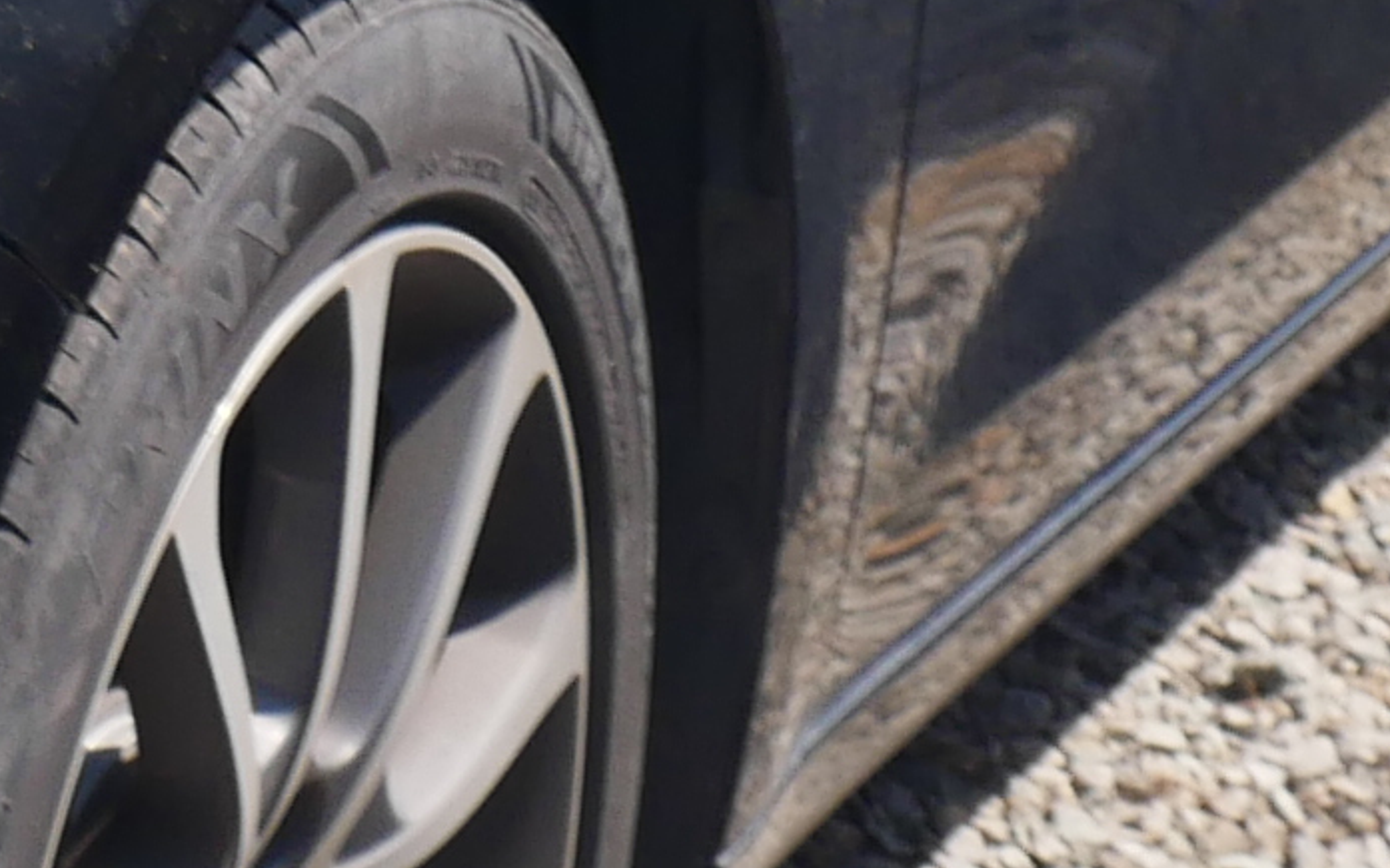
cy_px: -140
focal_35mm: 280
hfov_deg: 7.2
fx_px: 10607
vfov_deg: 4.7
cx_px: -1444
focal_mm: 20
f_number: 8
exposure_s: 1/320
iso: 200
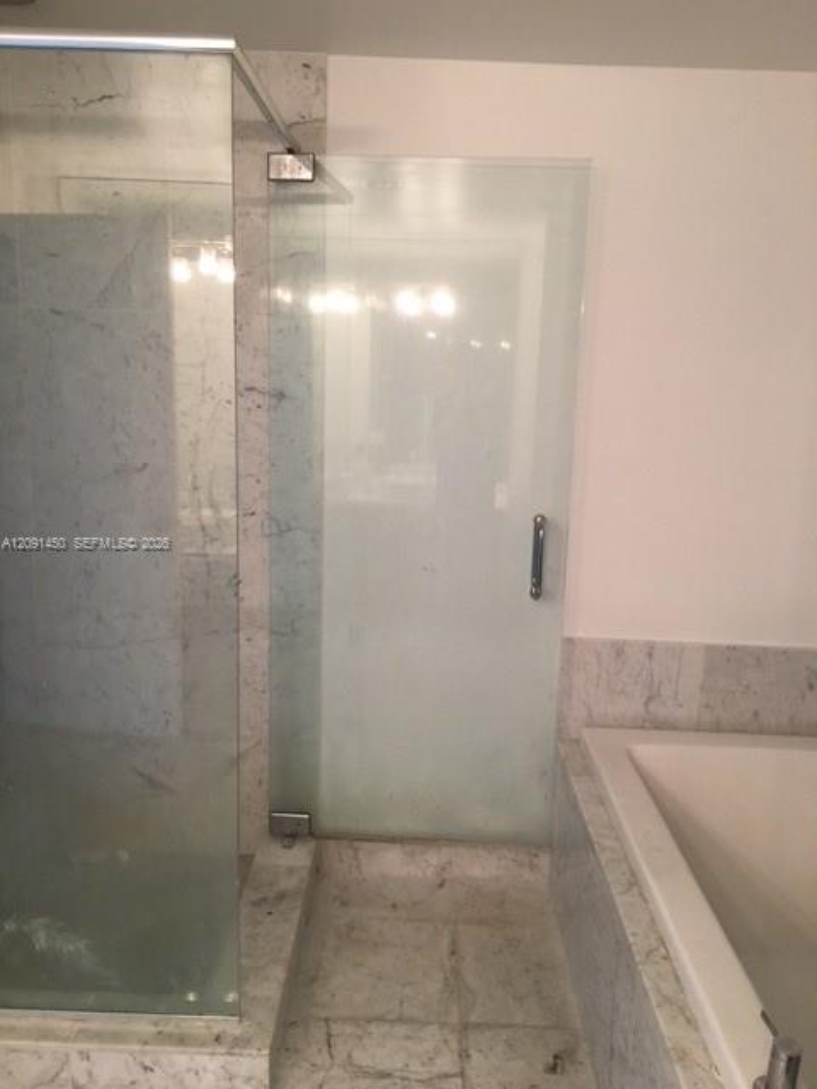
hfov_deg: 48.2
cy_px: 544
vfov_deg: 61.7
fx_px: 913
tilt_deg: -10.8
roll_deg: -2.3
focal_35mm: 29
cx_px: 408
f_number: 2.2
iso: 100
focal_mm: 4.15
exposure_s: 1/30
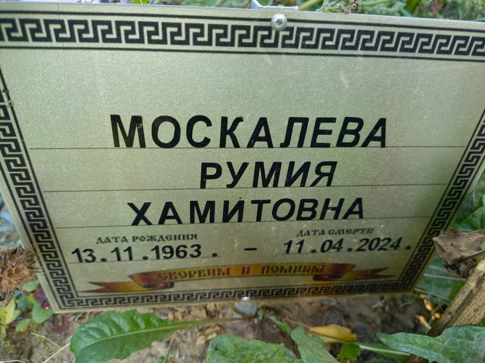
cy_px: 182
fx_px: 350
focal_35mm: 25
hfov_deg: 69.4
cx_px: 242
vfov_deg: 54.9
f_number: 1.69
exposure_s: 1/120
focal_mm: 4.76
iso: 278
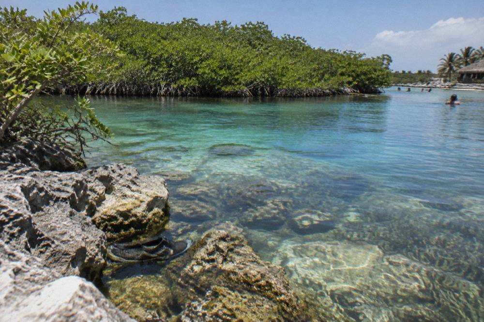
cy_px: 161
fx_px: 470
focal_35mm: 35
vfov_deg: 37.8
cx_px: 242
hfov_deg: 54.5
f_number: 10
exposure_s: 1/125
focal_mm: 35
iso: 200
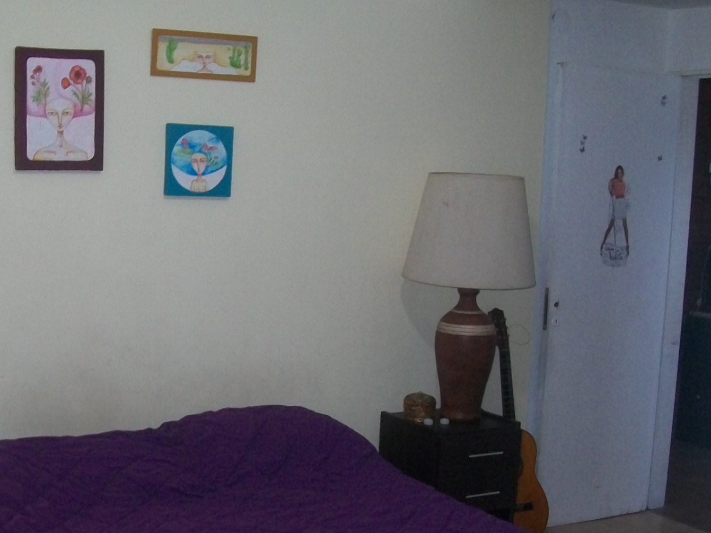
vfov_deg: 26.3
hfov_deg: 34.5
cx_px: 218
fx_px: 1129
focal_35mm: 55
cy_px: 371
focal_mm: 6
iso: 160
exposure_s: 1/30
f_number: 2.7
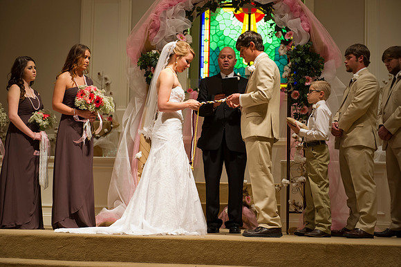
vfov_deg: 19.4
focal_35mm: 70
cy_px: 134
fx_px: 779
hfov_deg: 28.9
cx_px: 200
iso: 1600
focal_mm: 70
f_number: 4
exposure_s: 1/125
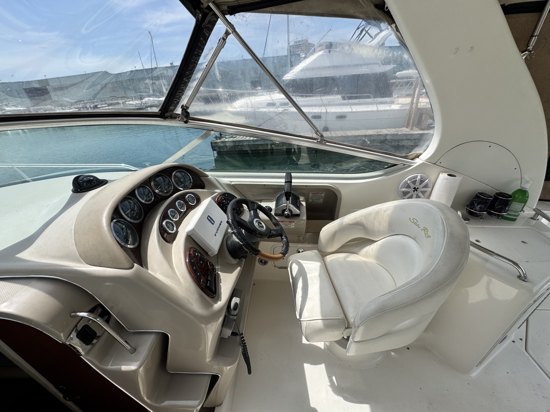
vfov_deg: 85.7
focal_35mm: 14
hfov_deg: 102.1
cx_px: 275
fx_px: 222
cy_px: 206
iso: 50
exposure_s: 1/1789
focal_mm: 2.22
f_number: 2.2
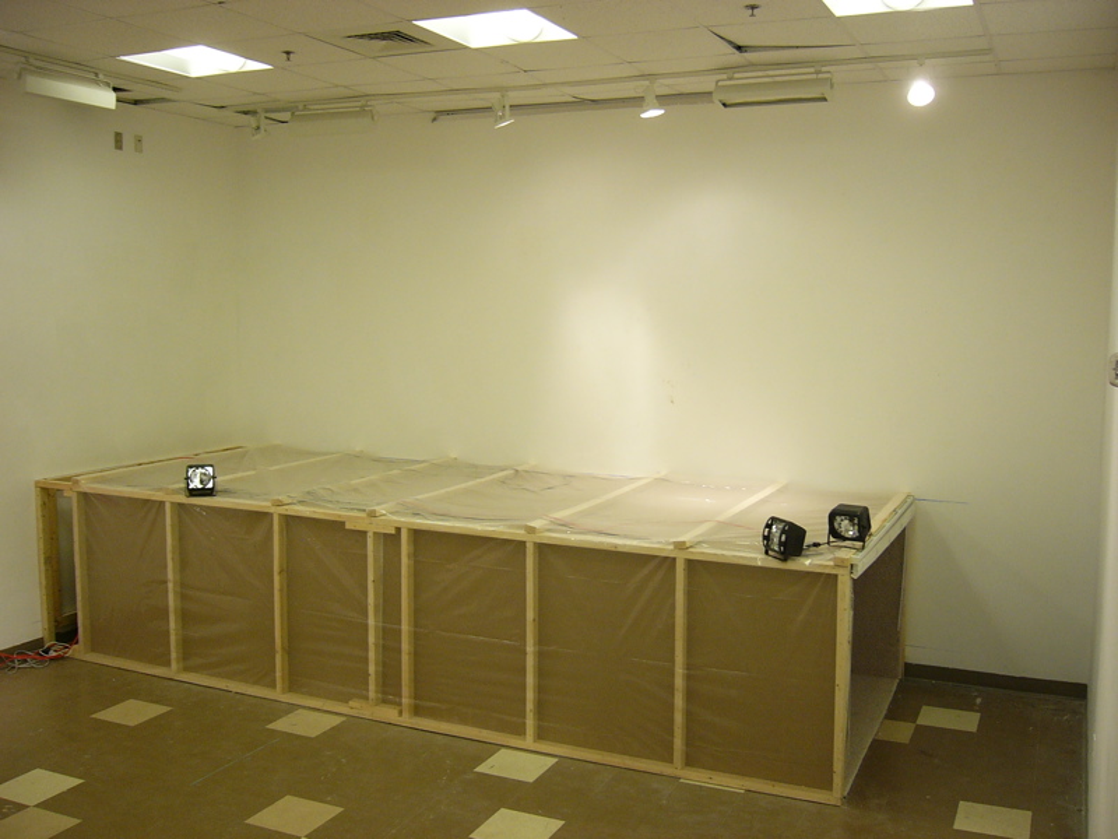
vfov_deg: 40.7
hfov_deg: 52.6
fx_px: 1130
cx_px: 559
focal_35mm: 35
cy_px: 420
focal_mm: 5.8
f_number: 2.8
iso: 150
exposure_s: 1/30
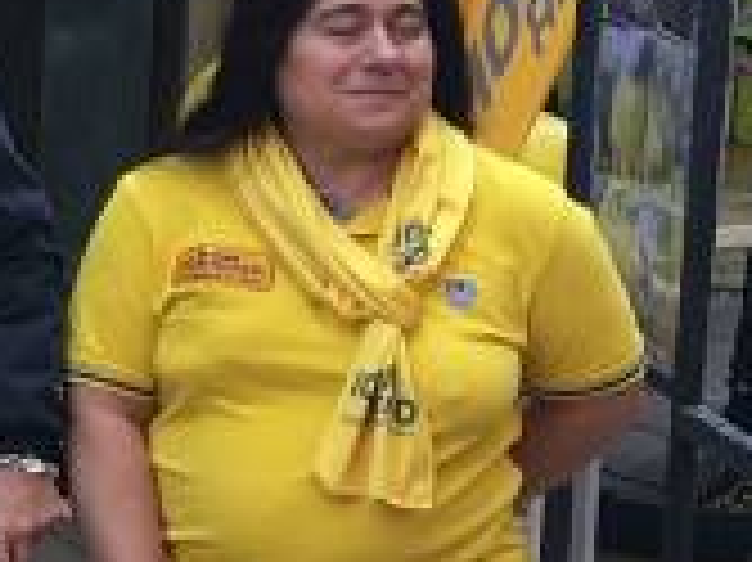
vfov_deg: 8.3
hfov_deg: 9.2
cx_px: -1396
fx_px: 3864
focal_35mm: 178
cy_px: 220
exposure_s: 1/126
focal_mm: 4.15
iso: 25
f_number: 2.2
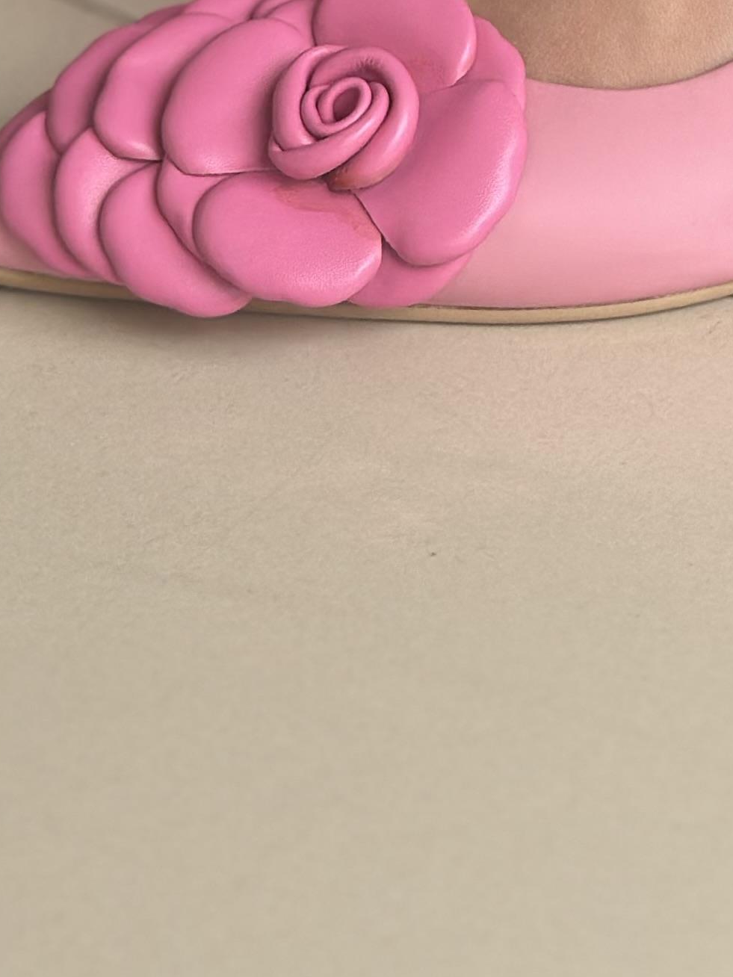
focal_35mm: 148
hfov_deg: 9.9
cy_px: -503
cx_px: 736
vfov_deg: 12.6
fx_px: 4179
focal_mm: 6.86
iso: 80
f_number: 1.78
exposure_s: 1/685
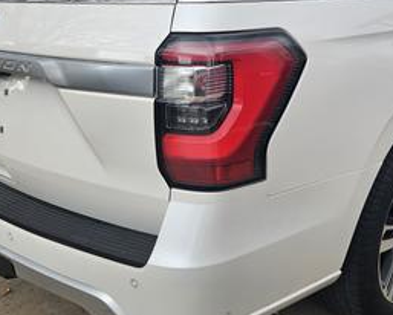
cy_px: 102
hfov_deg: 41.6
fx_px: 512
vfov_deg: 33.9
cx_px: 248
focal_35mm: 44
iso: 25
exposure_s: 1/212
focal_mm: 5.4
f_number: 1.8
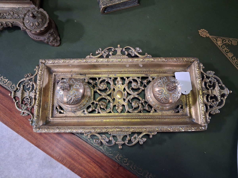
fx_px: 186
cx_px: 119
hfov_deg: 65.3
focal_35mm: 27
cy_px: 89
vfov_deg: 51.4
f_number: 1.8
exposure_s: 1/33
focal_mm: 4
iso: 640
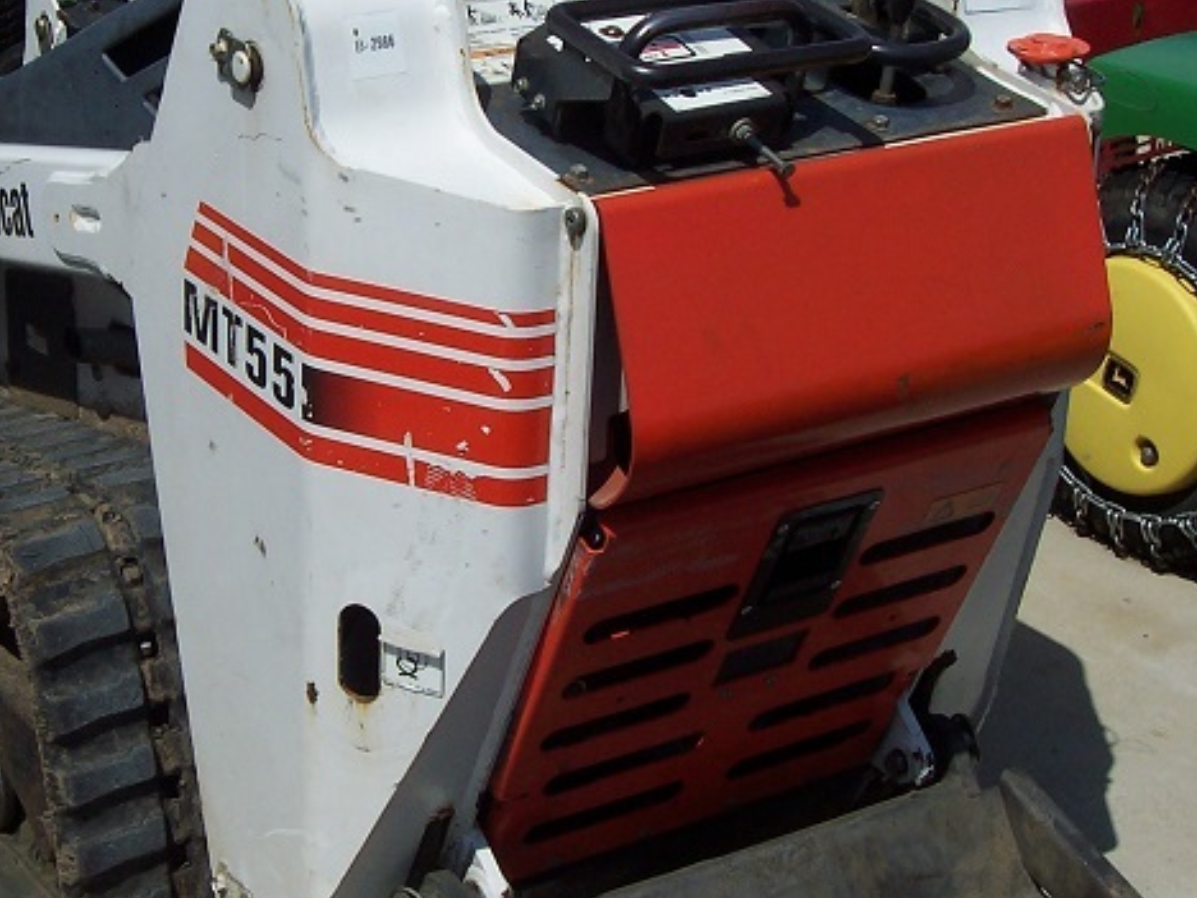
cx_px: 422
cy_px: 363
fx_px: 2421
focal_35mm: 70
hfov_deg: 27.6
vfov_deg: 21.0
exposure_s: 1/1000
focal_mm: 7
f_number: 5.6
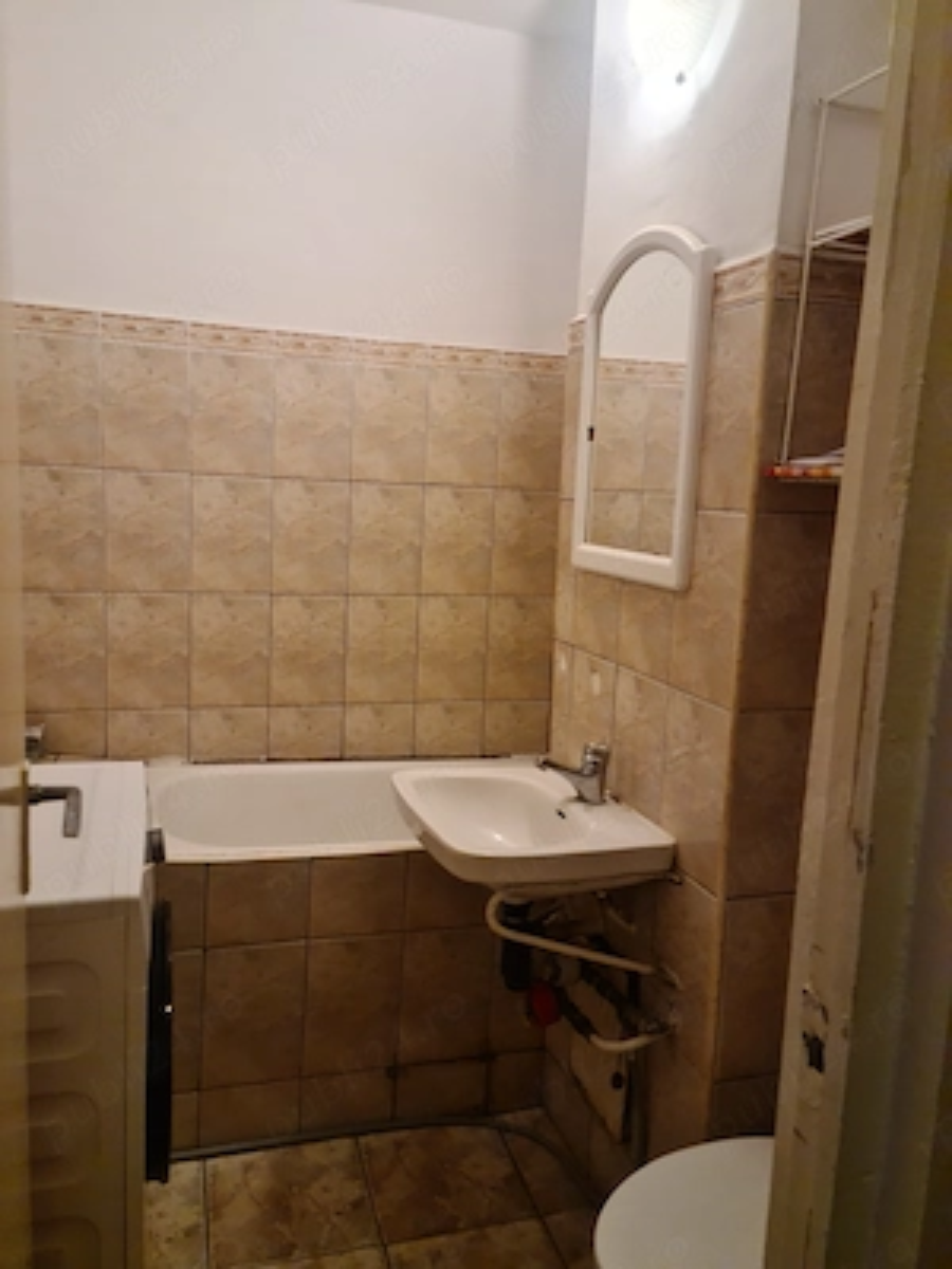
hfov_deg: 51.4
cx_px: 476
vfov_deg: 65.3
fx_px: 990
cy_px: 634
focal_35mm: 27
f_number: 2
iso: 320
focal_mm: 5.9
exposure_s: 1/50
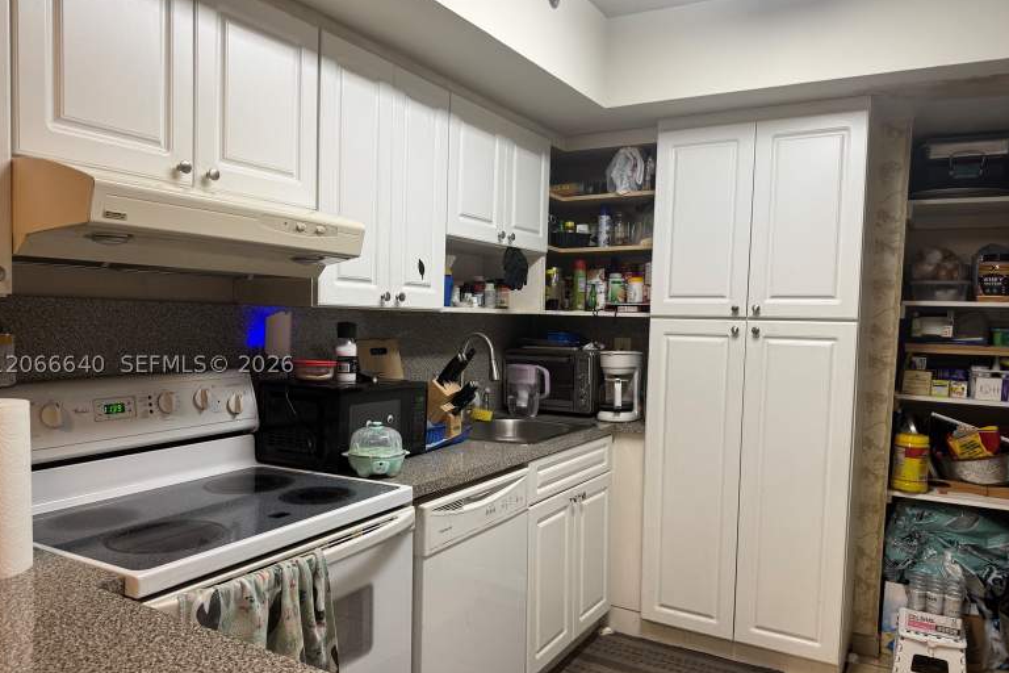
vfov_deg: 49.5
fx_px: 729
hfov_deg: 69.4
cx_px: 495
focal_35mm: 26
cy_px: 364
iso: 160
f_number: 1.78
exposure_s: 1/64
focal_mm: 6.76
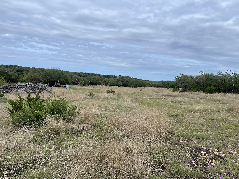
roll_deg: -3.5
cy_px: 90
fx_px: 173
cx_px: 120
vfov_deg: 54.9
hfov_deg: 69.4
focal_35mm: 25
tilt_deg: -5.1
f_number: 1.6
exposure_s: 1/4902
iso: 32
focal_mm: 5.1
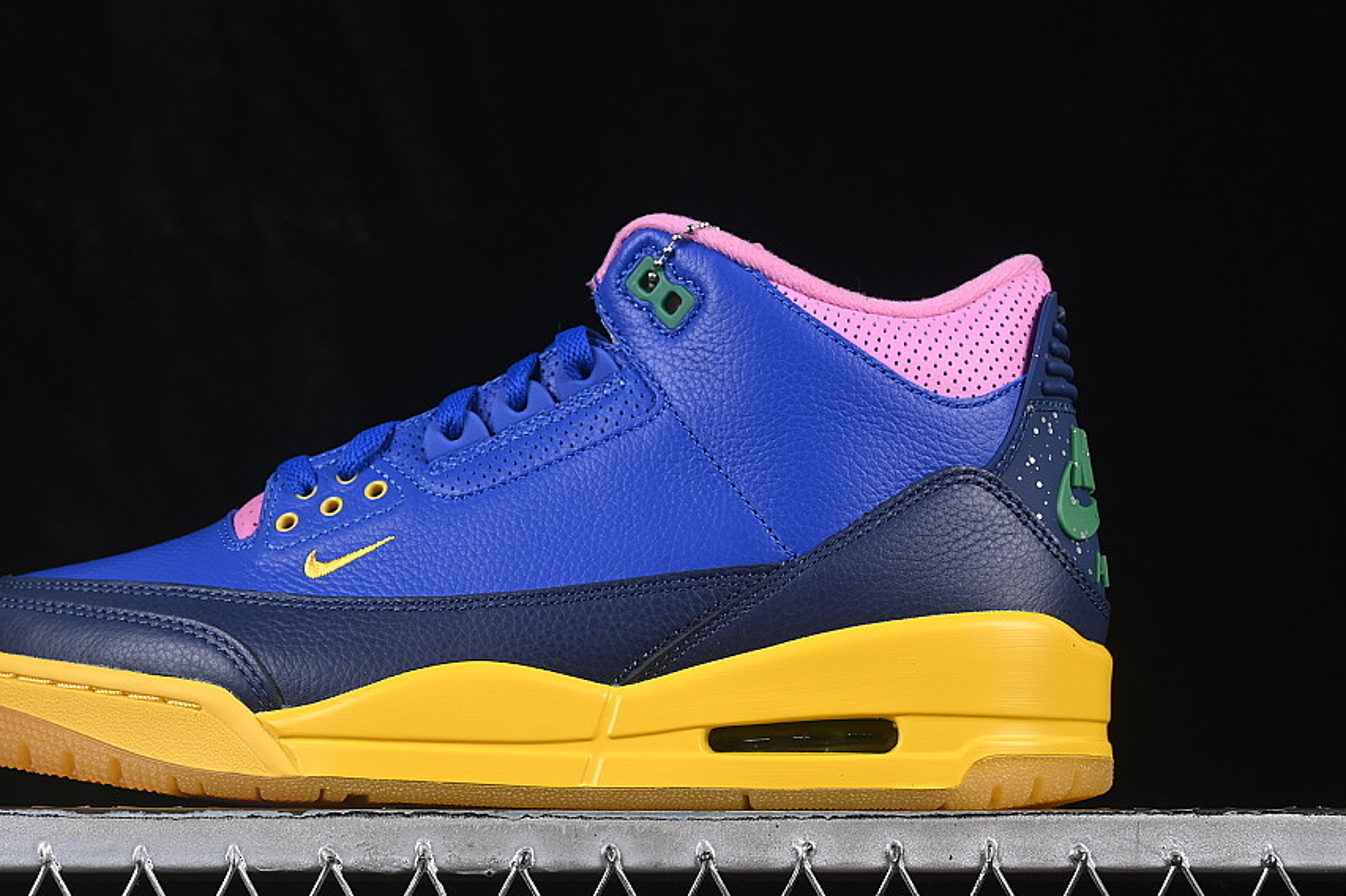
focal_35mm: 95
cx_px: 525
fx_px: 3550
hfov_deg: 21.4
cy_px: 456
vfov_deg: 14.4
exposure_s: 1/80
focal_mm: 50
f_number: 8
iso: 160
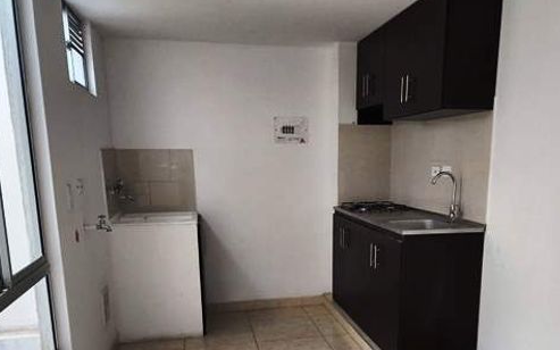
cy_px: 270
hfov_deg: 58.0
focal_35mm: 33
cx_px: 313
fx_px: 504
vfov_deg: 37.2
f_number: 1.8
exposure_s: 1/120
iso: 250
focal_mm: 6.4
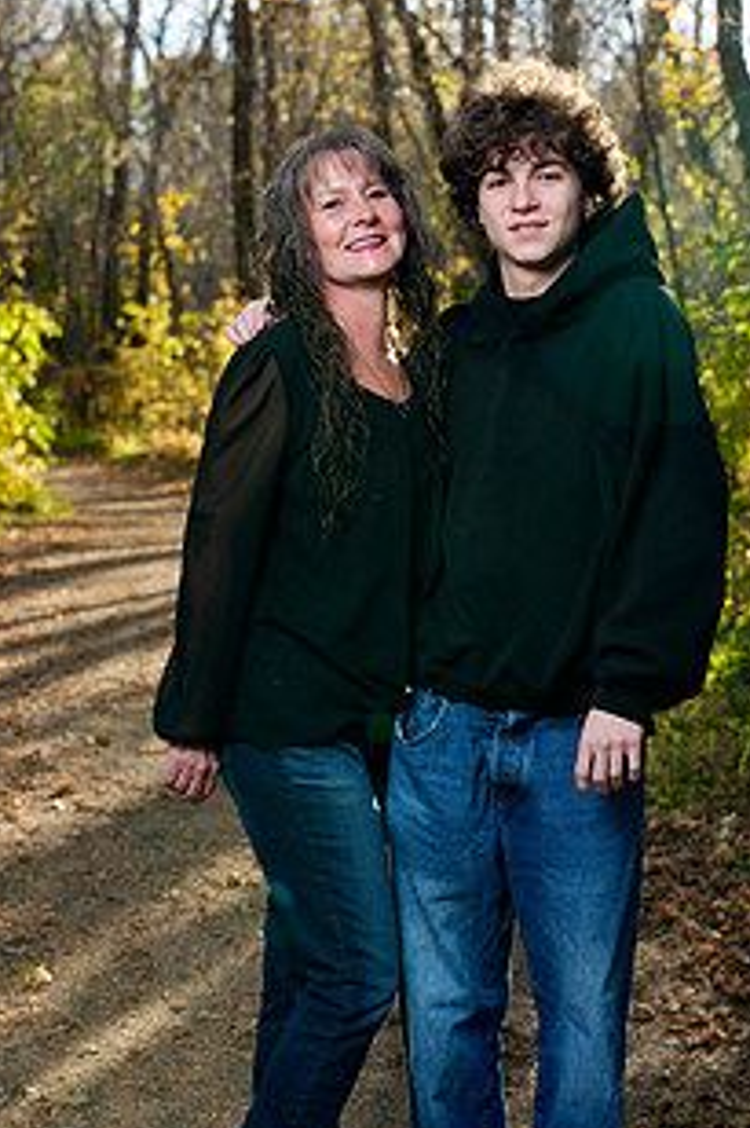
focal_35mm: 73
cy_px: 542
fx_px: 2284
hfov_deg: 18.6
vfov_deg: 27.7
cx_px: 505
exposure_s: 1/160
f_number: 4
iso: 400
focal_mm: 50
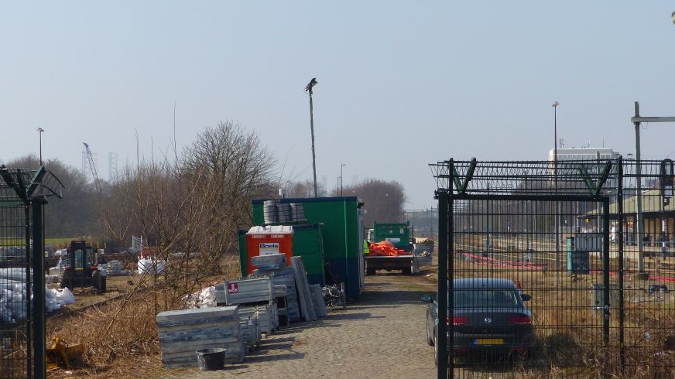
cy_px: 138
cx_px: 342
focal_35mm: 117
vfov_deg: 10.3
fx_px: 2094
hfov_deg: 18.3
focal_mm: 14
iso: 100
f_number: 4
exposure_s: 1/1000
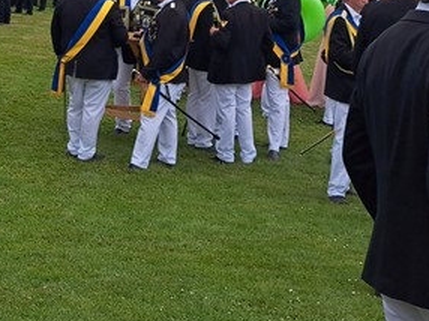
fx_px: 1065
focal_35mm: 86
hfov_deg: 21.9
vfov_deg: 16.3
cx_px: -8
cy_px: -92
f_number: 1.8
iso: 50
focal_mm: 5.23
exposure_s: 1/607
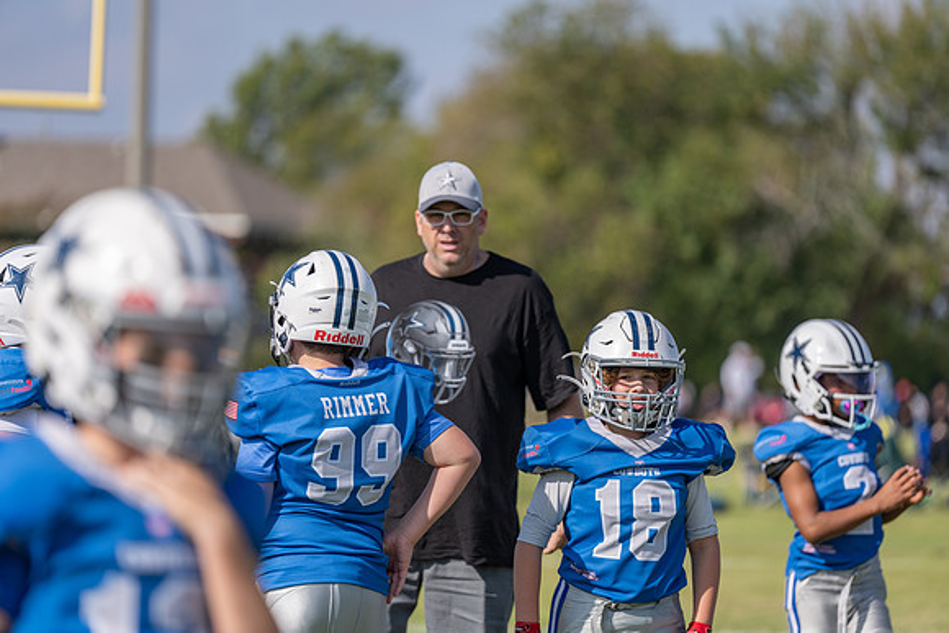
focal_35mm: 200
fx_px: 5273
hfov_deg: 10.3
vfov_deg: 6.9
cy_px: 316
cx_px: 474
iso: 125
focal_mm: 200
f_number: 2.8
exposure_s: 1/3200
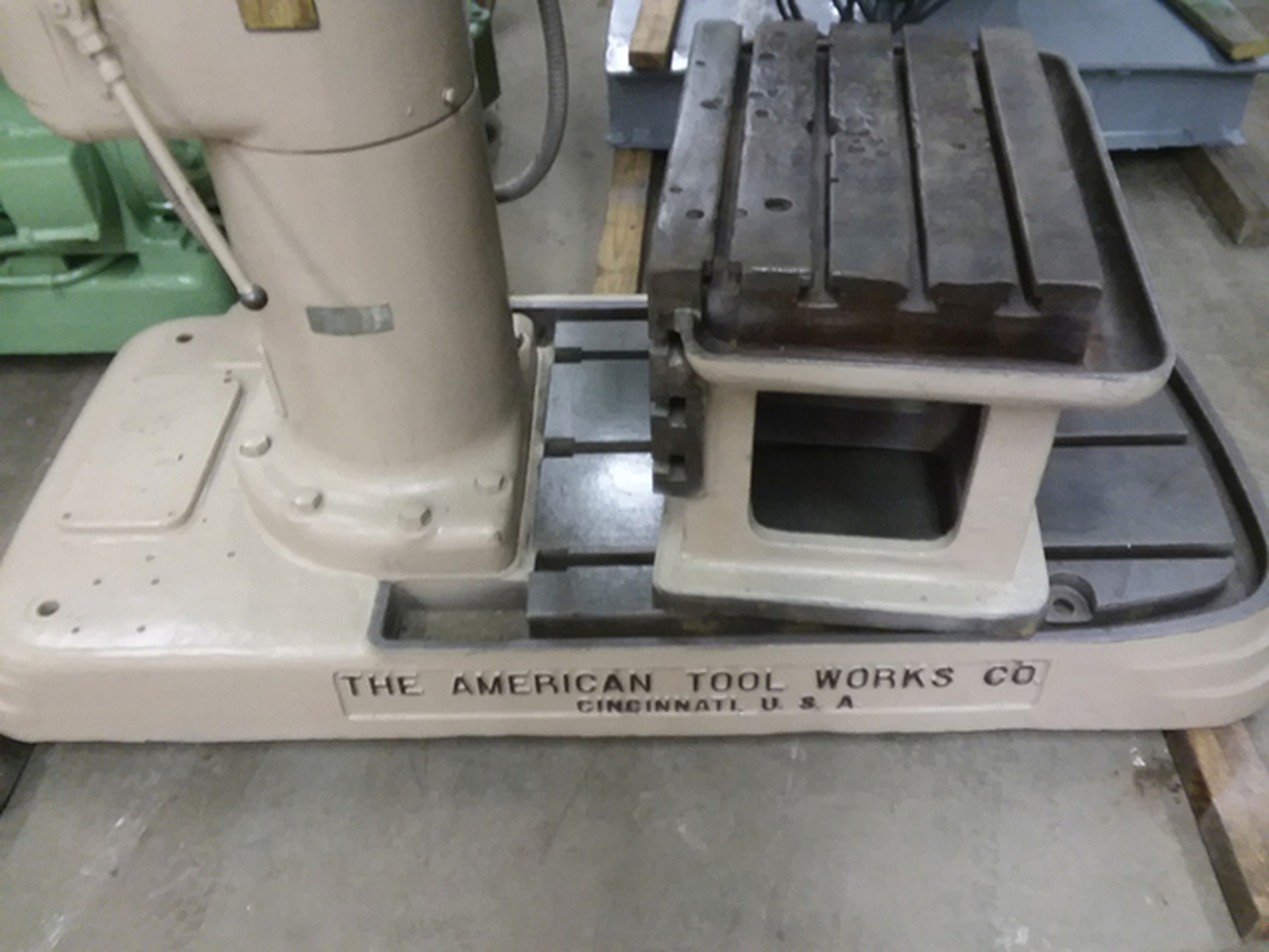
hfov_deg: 61.7
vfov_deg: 48.2
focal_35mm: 29
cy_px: 476
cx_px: 634
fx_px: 1063
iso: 160
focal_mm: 2.47
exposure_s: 1/24
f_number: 1.9
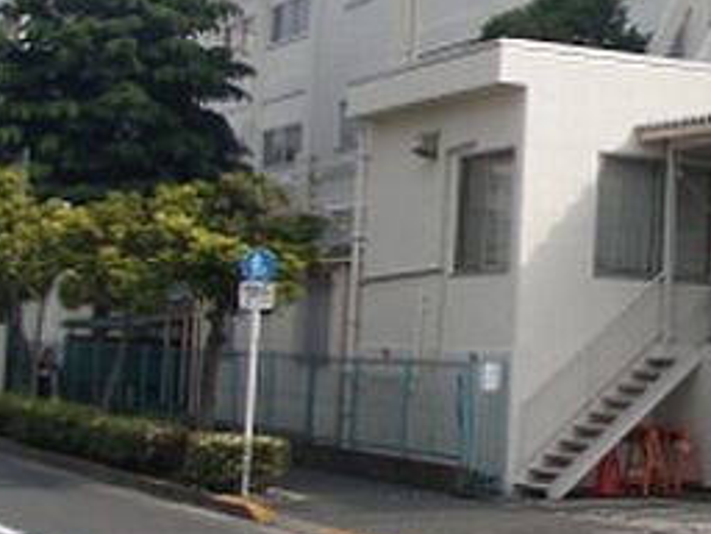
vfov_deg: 15.4
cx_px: 867
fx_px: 1951
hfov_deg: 19.4
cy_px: 39
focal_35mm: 95
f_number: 6.3
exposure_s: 1/320
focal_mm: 6.7
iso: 80
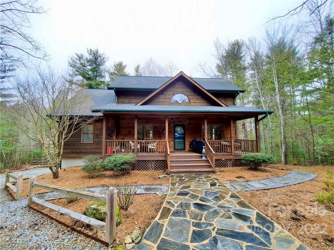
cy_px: 125
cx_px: 167
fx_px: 125
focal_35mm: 13
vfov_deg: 89.9
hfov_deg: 106.2
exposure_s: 1/283
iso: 40
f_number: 2.2
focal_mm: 1.74
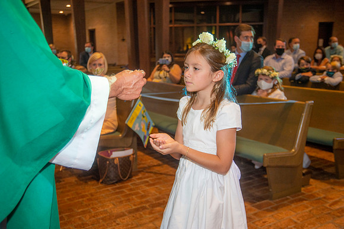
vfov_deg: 33.4
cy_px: 114
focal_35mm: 40
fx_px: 382
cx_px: 172
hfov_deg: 48.5
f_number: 5
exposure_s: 1/200
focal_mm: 40
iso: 1600
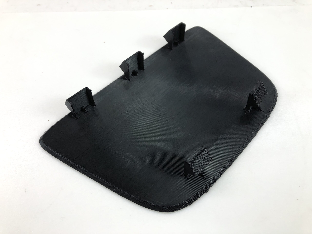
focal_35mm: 28
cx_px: 156
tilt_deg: -50.8
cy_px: 117
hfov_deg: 63.4
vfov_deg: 49.7
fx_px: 252
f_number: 1.8
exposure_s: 1/120
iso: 64
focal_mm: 3.99
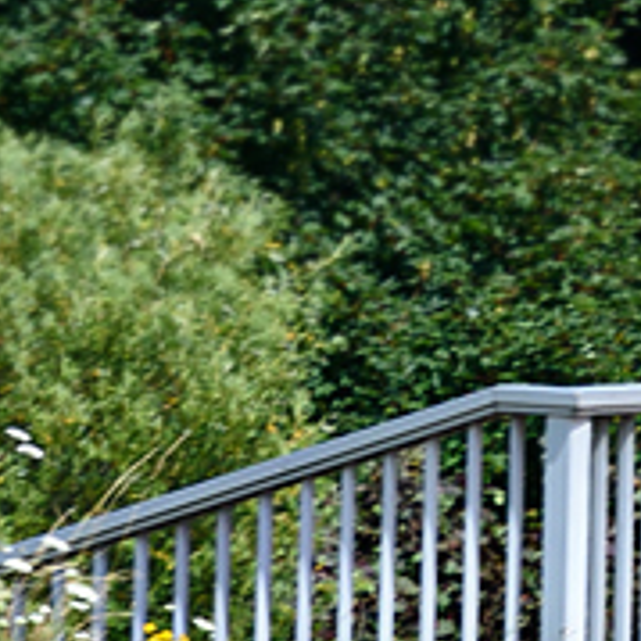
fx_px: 14288
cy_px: 125
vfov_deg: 2.6
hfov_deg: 2.6
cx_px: 852
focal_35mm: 682
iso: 100
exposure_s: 1/250
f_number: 8
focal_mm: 80
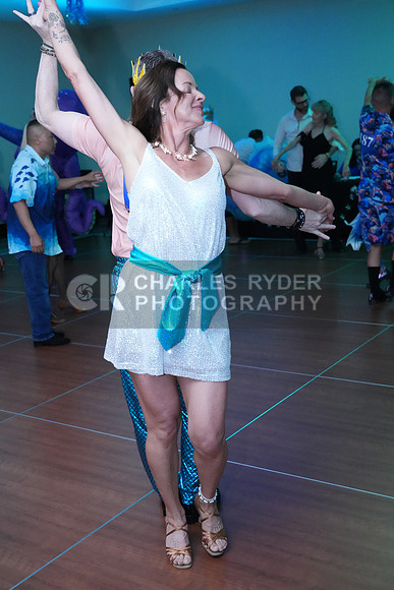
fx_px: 705
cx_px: 197
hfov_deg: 31.2
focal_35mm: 43
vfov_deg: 45.4
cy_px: 295
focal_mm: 43
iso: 8000
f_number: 4
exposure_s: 1/200
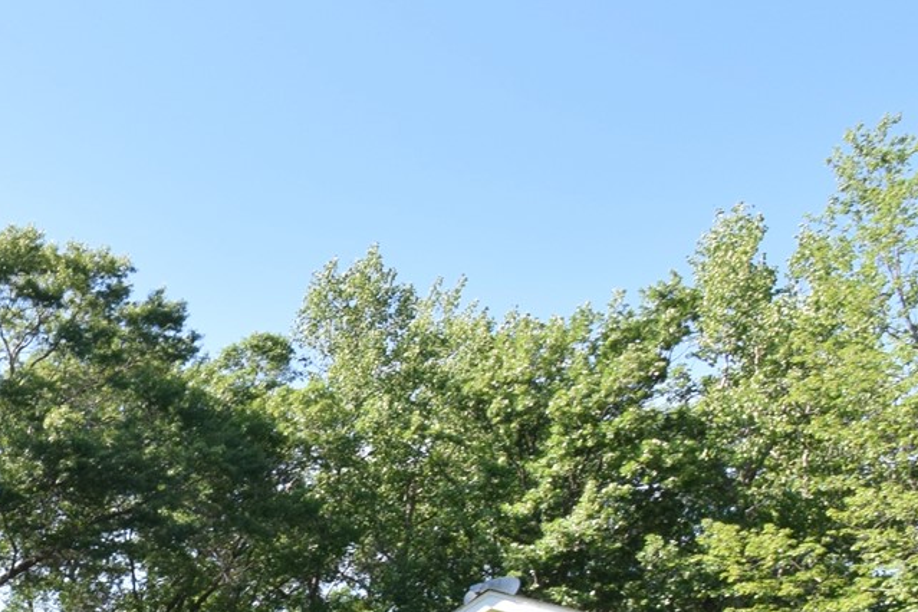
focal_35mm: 51
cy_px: 876
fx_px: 1300
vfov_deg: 22.5
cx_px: -315
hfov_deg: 29.9
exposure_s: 1/200
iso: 320
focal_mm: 10
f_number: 10
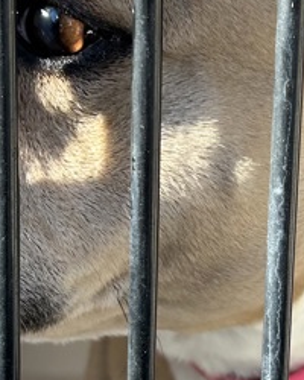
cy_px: 173
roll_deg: -1.0
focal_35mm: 104
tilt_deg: -14.6
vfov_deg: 18.4
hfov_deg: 14.7
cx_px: 268
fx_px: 1170
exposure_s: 1/497
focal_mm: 5.7
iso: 50
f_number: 1.5
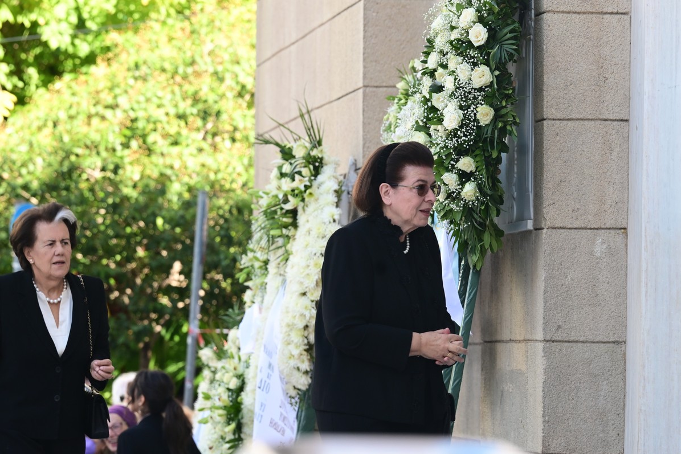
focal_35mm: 256
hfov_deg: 8.0
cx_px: 341
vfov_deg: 5.4
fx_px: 4843
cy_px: 227
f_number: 6.3
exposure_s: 1/320
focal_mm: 170
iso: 640
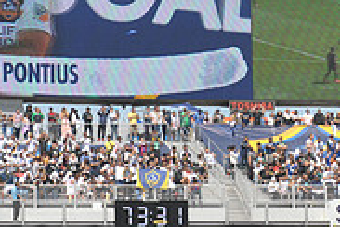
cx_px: 282
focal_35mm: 324
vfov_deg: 4.2
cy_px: 15
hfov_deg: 6.4
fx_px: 3060
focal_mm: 102
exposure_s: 1/400
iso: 250
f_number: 10
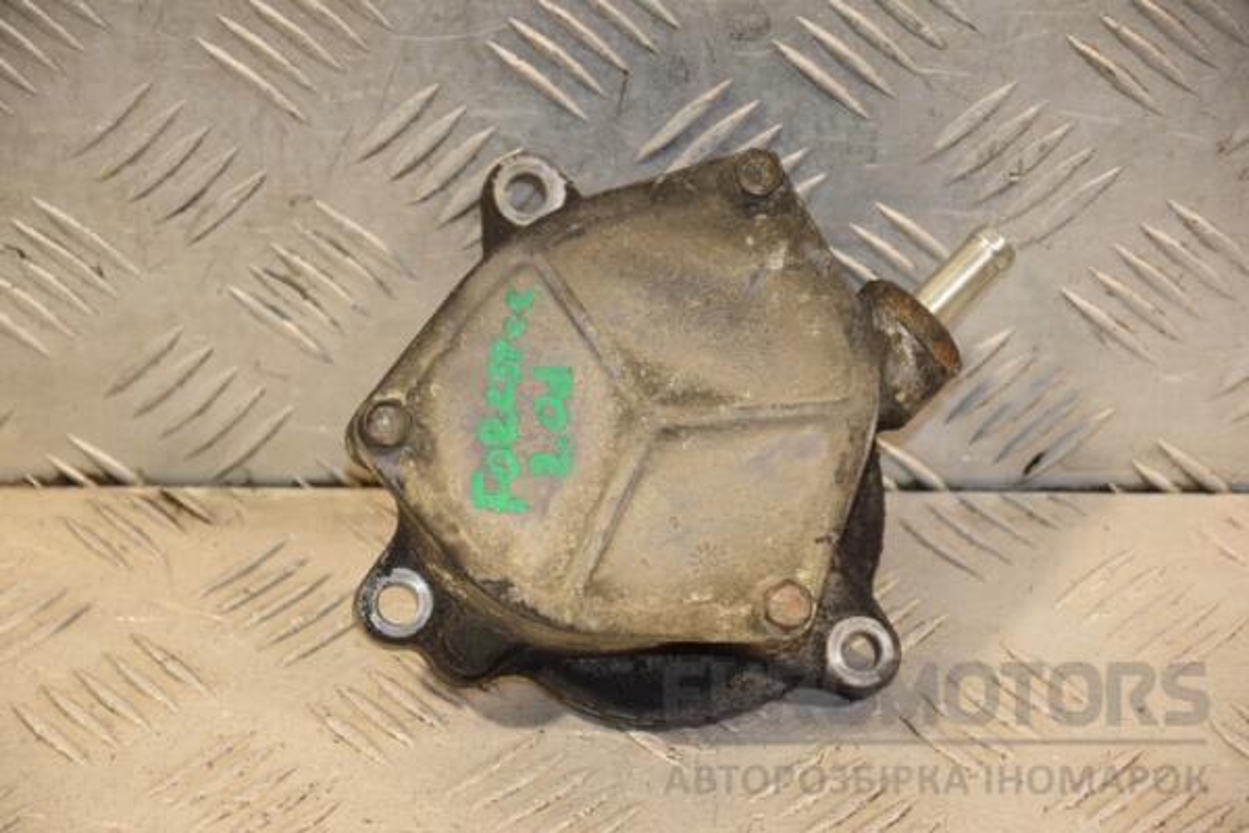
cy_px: 416
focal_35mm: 147
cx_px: 624
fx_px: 5100
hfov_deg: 14.0
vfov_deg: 9.3
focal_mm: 98
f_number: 5.6
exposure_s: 1/160
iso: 800
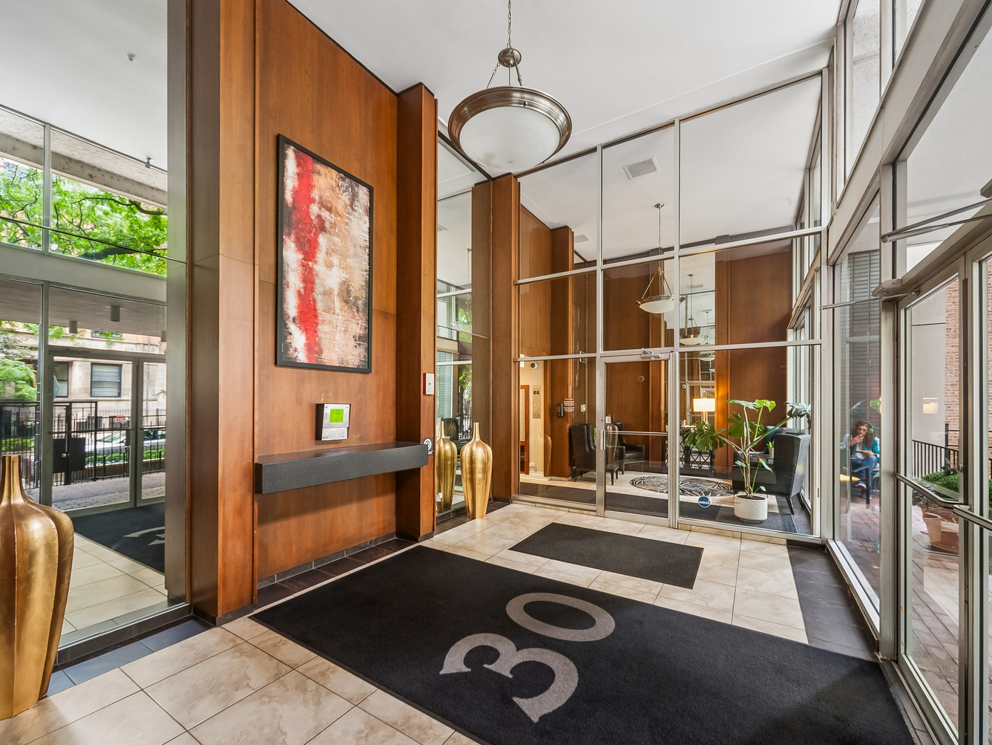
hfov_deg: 102.1
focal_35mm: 14
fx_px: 401
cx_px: 492
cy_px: 393
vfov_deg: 85.6
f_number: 8
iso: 400
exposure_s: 1/5
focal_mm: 12
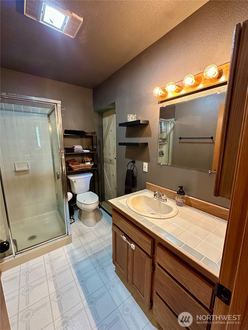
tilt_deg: -10.1
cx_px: 124
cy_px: 165
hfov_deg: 85.7
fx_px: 134
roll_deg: -0.8
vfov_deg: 102.1
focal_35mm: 14
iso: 500
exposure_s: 1/60
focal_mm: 2.22
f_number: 2.2
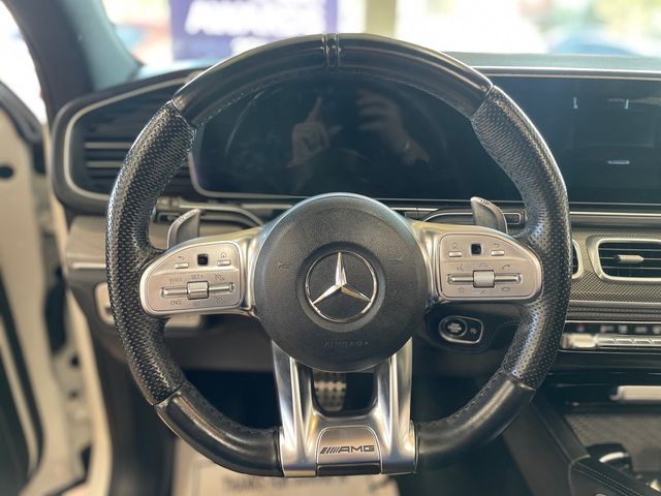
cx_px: 330
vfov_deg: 53.1
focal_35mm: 26
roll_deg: -1.2
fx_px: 496
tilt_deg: -22.5
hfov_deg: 67.3
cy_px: 248
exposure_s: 1/60
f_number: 1.6
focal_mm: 4.2
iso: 160
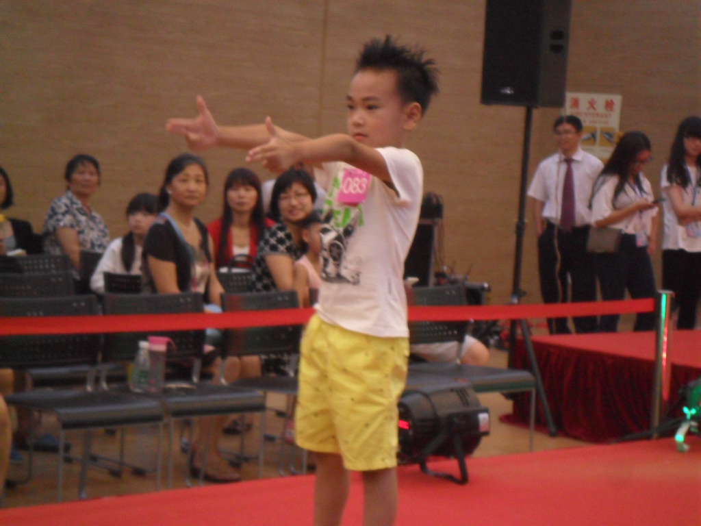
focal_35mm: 108
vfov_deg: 13.7
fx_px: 2187
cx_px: 350
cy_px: 263
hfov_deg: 18.2
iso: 480
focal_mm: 19.6
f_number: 5
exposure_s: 1/20
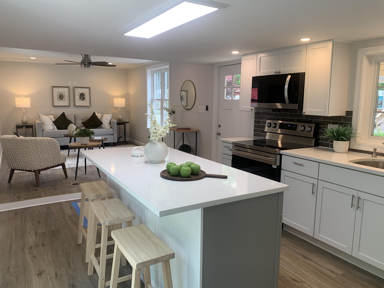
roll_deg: -0.6
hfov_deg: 67.3
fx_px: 288
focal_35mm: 26
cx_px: 192
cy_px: 144
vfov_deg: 53.1
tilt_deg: -8.4
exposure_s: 1/120
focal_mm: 4.25
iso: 50
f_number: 1.8
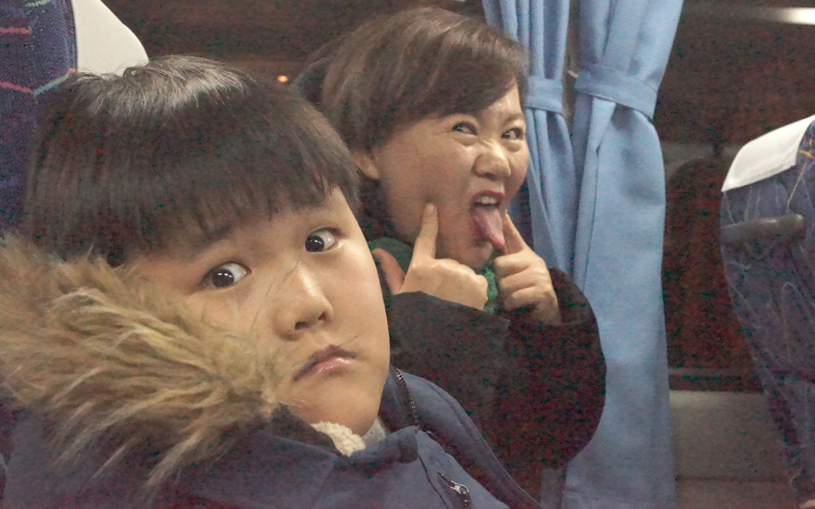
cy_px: 225
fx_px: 1022
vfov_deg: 28.0
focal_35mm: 46
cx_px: 436
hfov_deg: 43.5
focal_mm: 28
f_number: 8
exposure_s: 1/200
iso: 16000
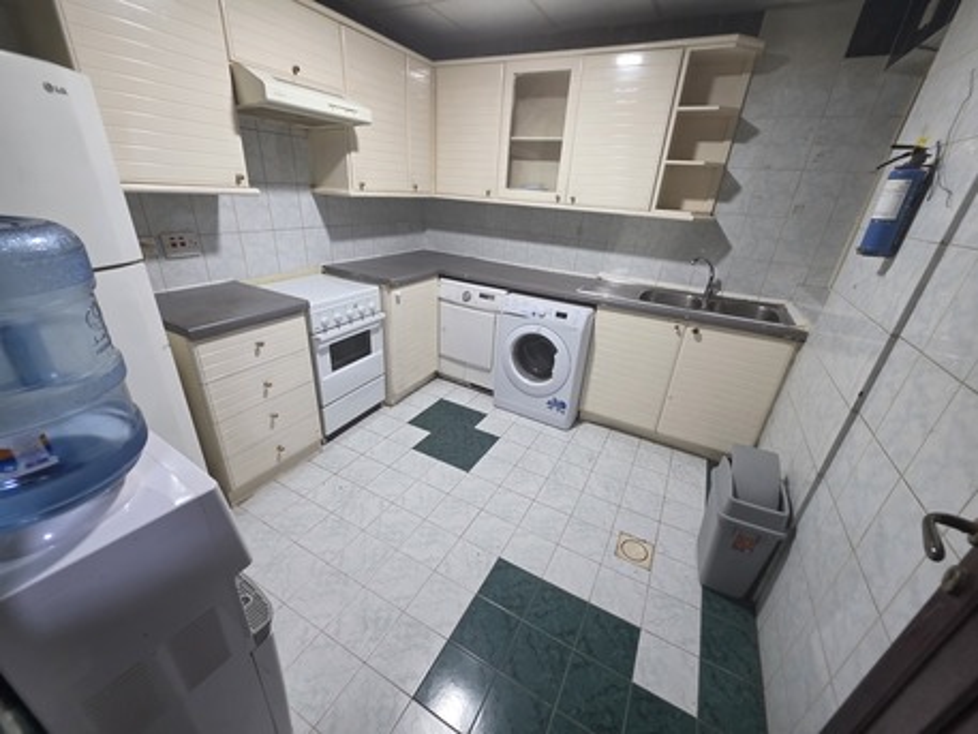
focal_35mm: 13
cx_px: 489
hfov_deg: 106.2
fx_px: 367
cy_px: 367
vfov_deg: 89.9
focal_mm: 2.2
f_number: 1.9
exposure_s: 1/50
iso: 160
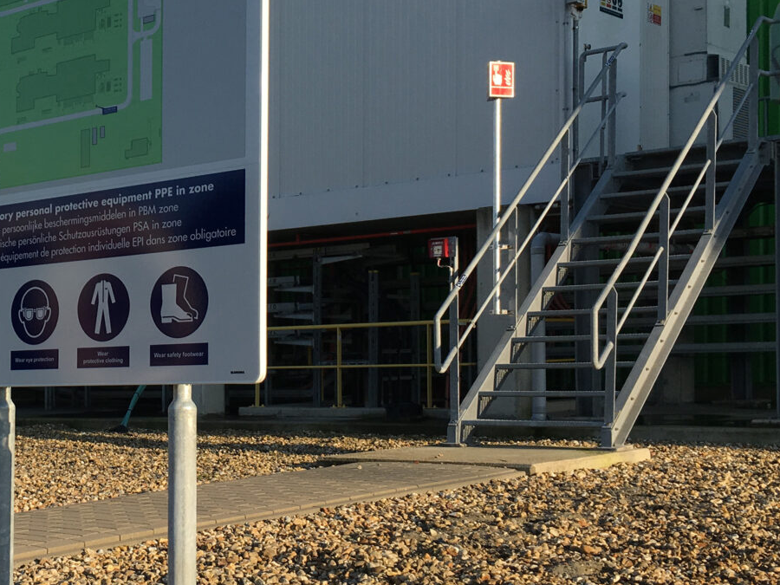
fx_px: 1307
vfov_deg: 24.9
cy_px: 146
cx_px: 60
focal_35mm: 58
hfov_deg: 31.5
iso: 25
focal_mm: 4.15
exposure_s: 1/1083
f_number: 2.2
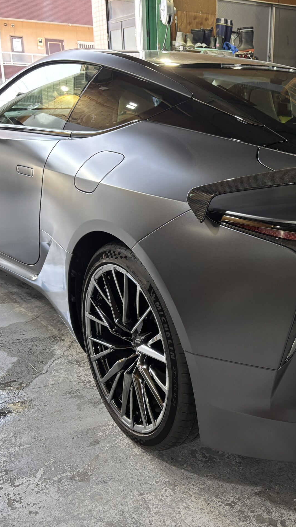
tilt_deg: -18.5
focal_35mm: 38
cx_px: 266
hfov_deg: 29.9
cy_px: 262
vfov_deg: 52.8
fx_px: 530
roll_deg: -2.3
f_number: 1.6
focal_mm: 5.96
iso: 125
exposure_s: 1/60
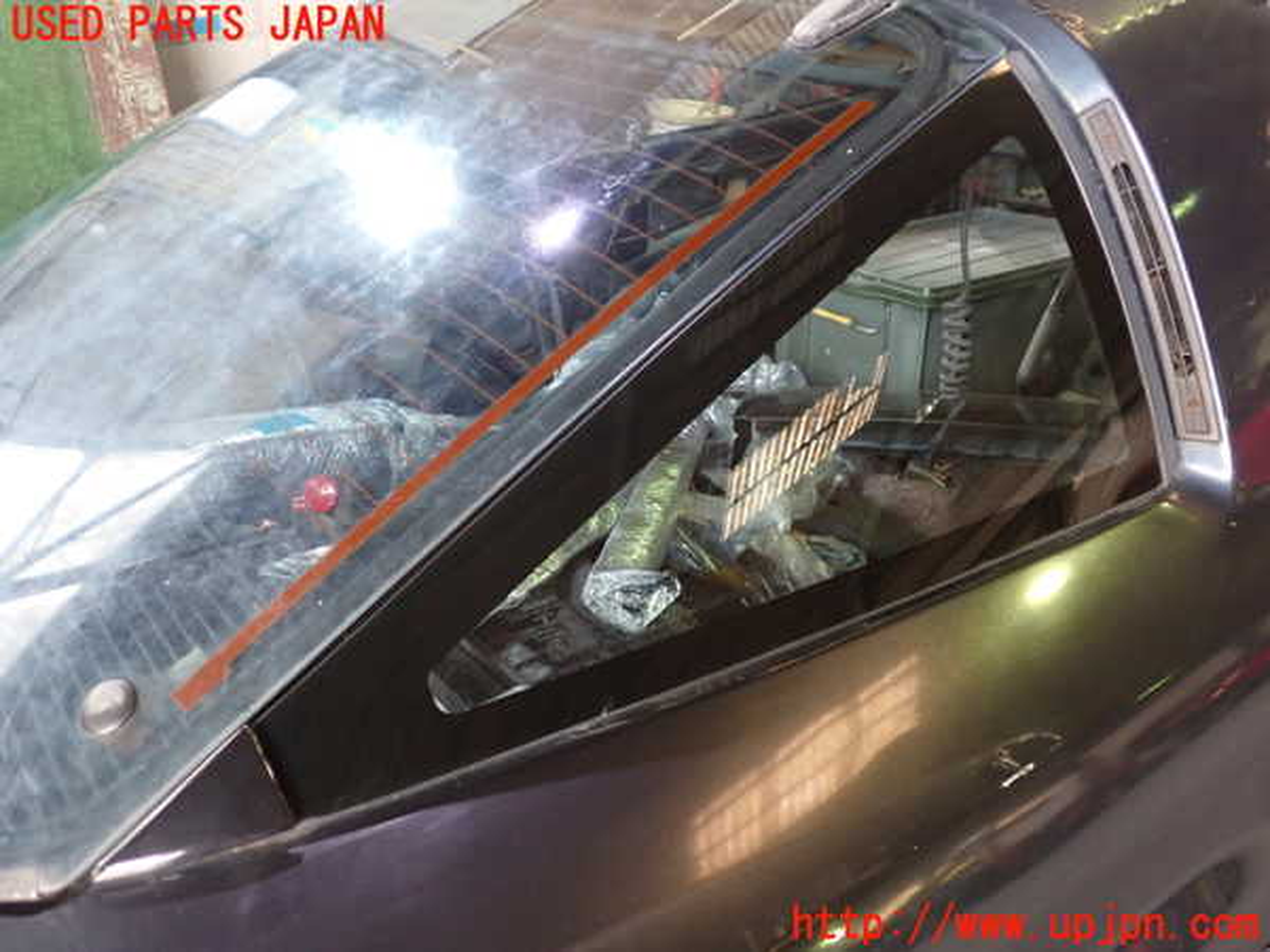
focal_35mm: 30
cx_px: 635
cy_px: 476
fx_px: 1101
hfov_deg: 60.0
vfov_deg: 46.8
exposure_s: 1/30
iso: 400
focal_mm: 5.4
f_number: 2.3
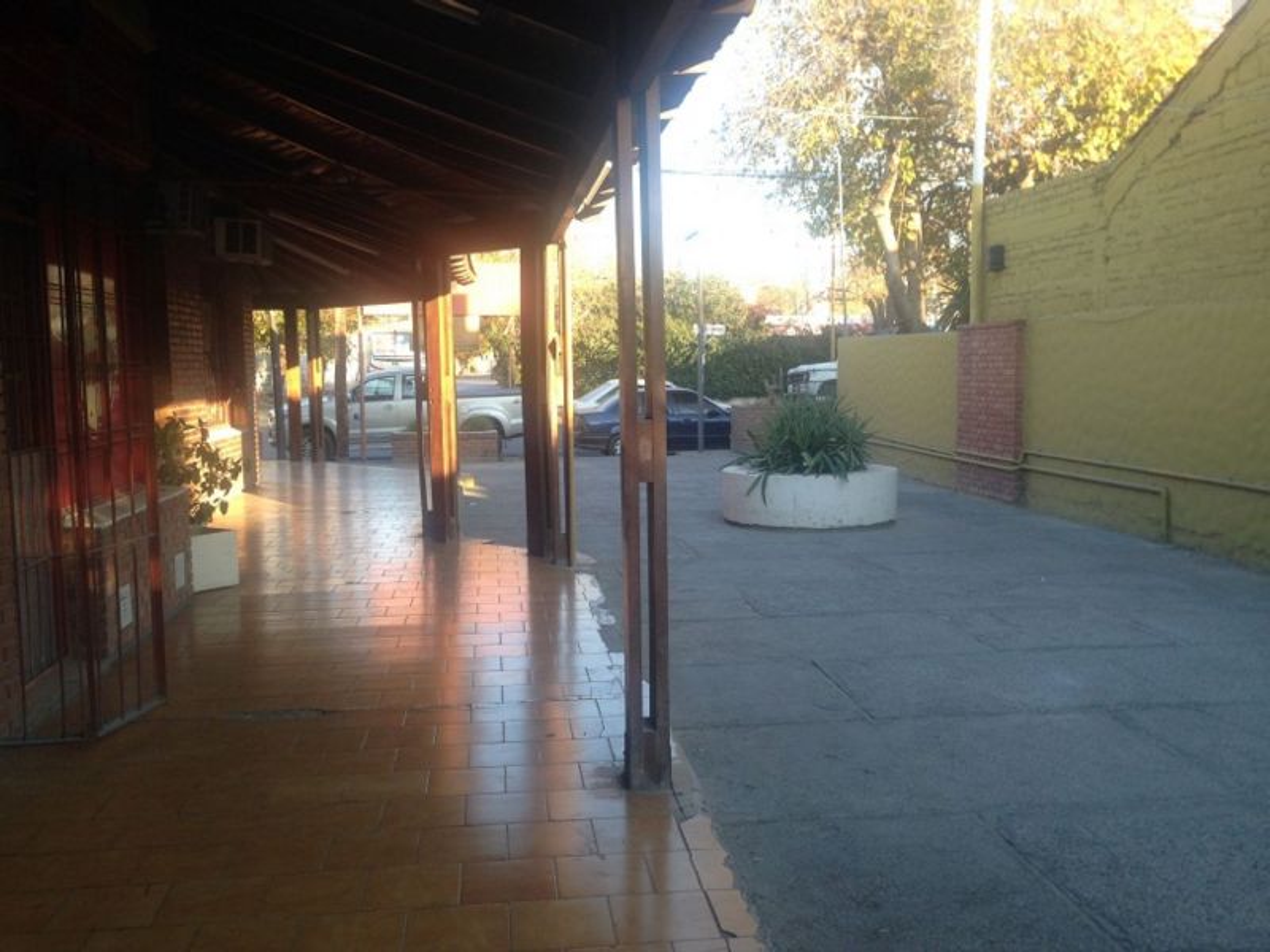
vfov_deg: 42.9
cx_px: 635
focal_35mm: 33
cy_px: 476
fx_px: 1211
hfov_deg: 55.4
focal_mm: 4.12
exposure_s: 1/120
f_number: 2.4
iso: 50
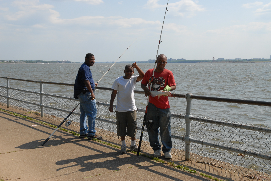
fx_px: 384
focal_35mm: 51
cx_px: 136
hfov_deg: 38.8
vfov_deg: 26.6
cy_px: 90
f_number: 11
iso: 200
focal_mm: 34
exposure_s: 1/250
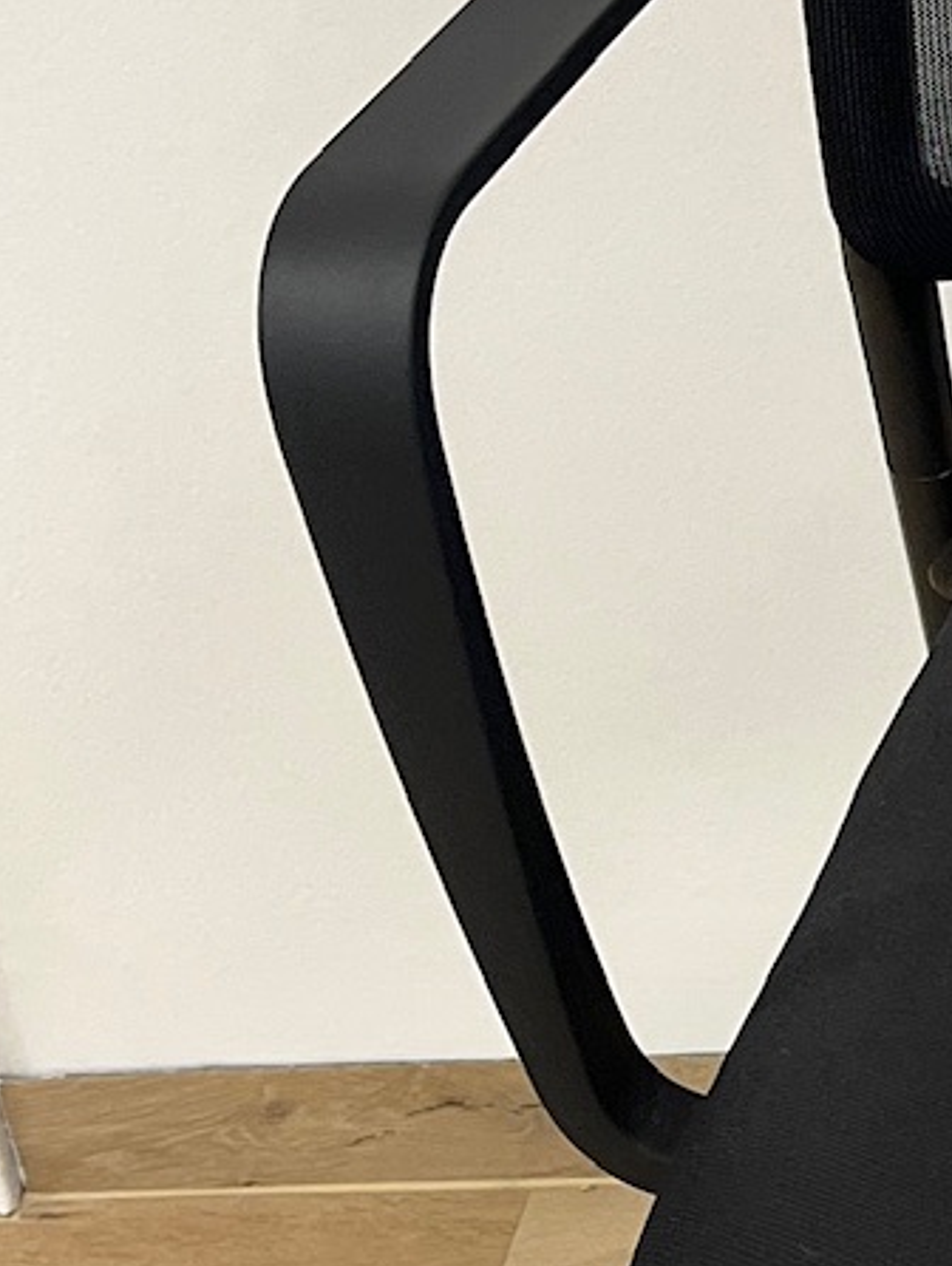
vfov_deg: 16.5
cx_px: 1768
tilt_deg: -32.4
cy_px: 852
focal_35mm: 119
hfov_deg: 11.5
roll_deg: +2.7
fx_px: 4357
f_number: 1.6
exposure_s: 1/100
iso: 100
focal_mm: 5.1
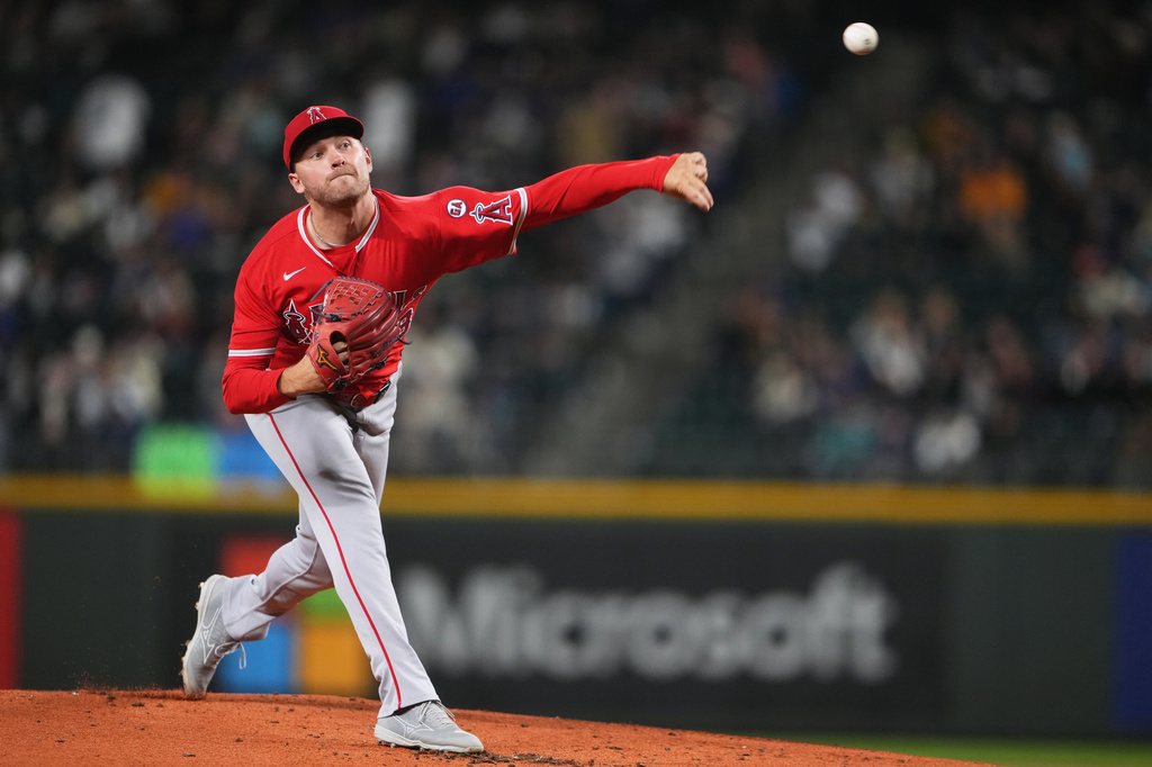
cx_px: 576
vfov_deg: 3.4
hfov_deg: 5.2
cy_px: 384
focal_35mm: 400
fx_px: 12795
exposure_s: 1/2000
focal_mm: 400
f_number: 2.8
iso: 3200
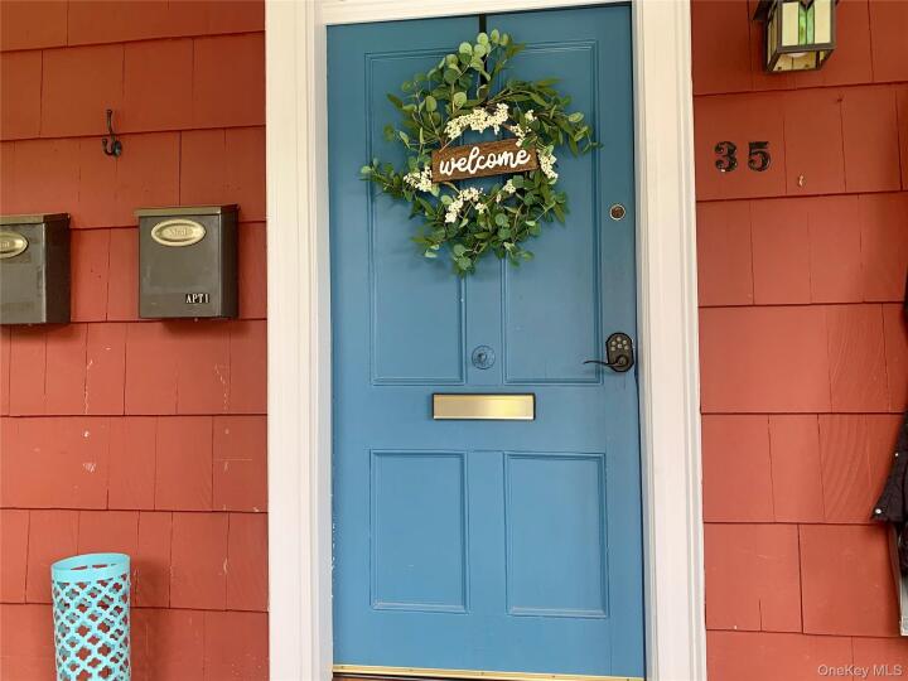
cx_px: 454
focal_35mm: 26
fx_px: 682
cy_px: 340
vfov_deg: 53.1
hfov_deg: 67.3
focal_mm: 4.25
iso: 50
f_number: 1.8
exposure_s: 1/121
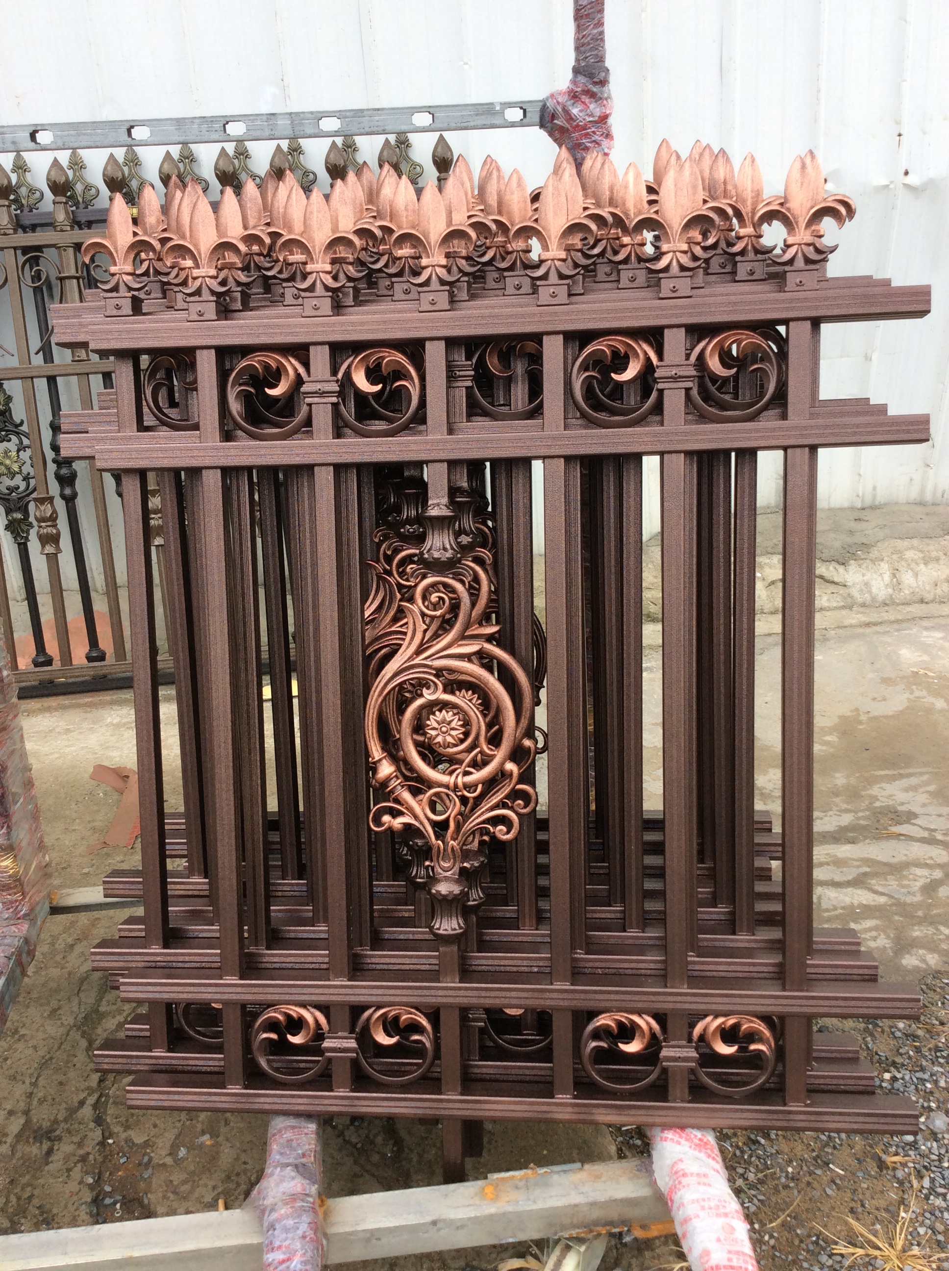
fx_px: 1173
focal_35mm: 32
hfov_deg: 44.1
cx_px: 474
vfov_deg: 56.9
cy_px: 636
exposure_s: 1/206
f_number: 2.4
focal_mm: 3.3
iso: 32
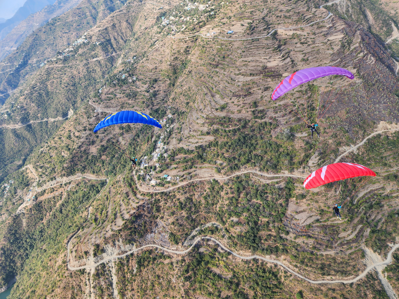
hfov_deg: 73.9
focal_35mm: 23
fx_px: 265
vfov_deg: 58.9
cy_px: 150
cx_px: 200
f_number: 1.8
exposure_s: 1/345
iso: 12
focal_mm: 6.4
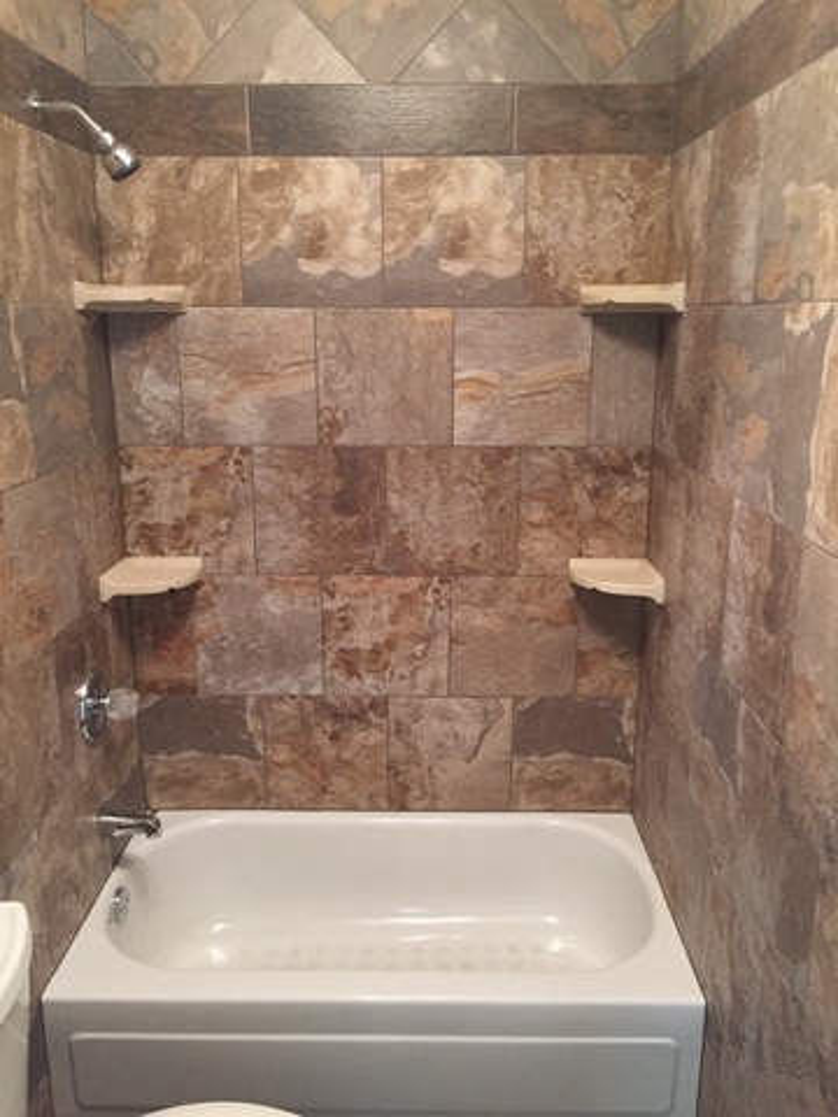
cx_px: 419
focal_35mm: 29
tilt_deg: -16.4
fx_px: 936
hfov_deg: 48.2
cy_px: 558
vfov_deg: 61.7
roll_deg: +0.3
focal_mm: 4.15
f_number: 2.2
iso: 160
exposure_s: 1/30
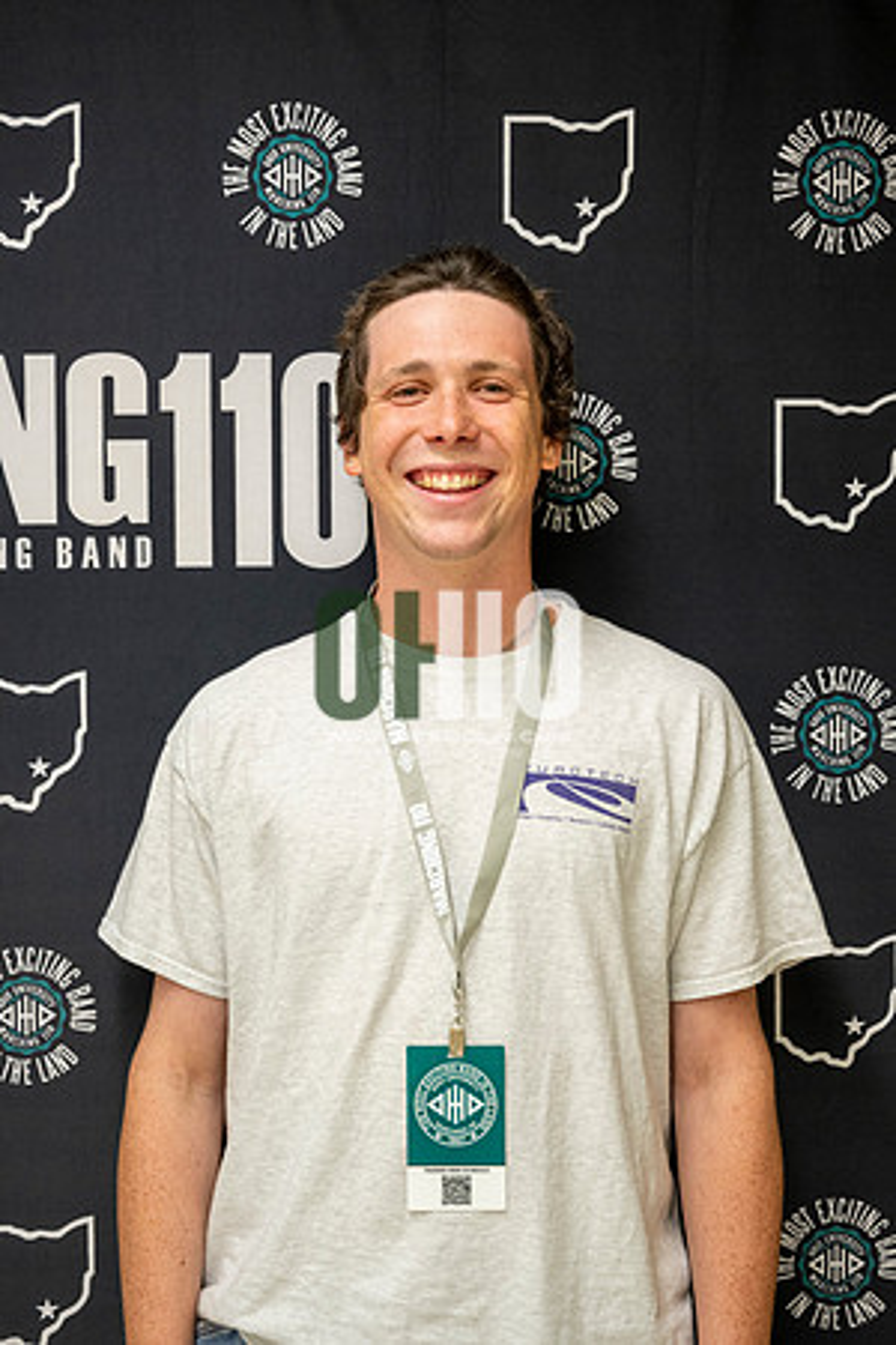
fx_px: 1680
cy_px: 672
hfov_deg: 29.9
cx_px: 448
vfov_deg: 43.6
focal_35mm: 45
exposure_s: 1/60
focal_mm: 45
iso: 1250
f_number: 4
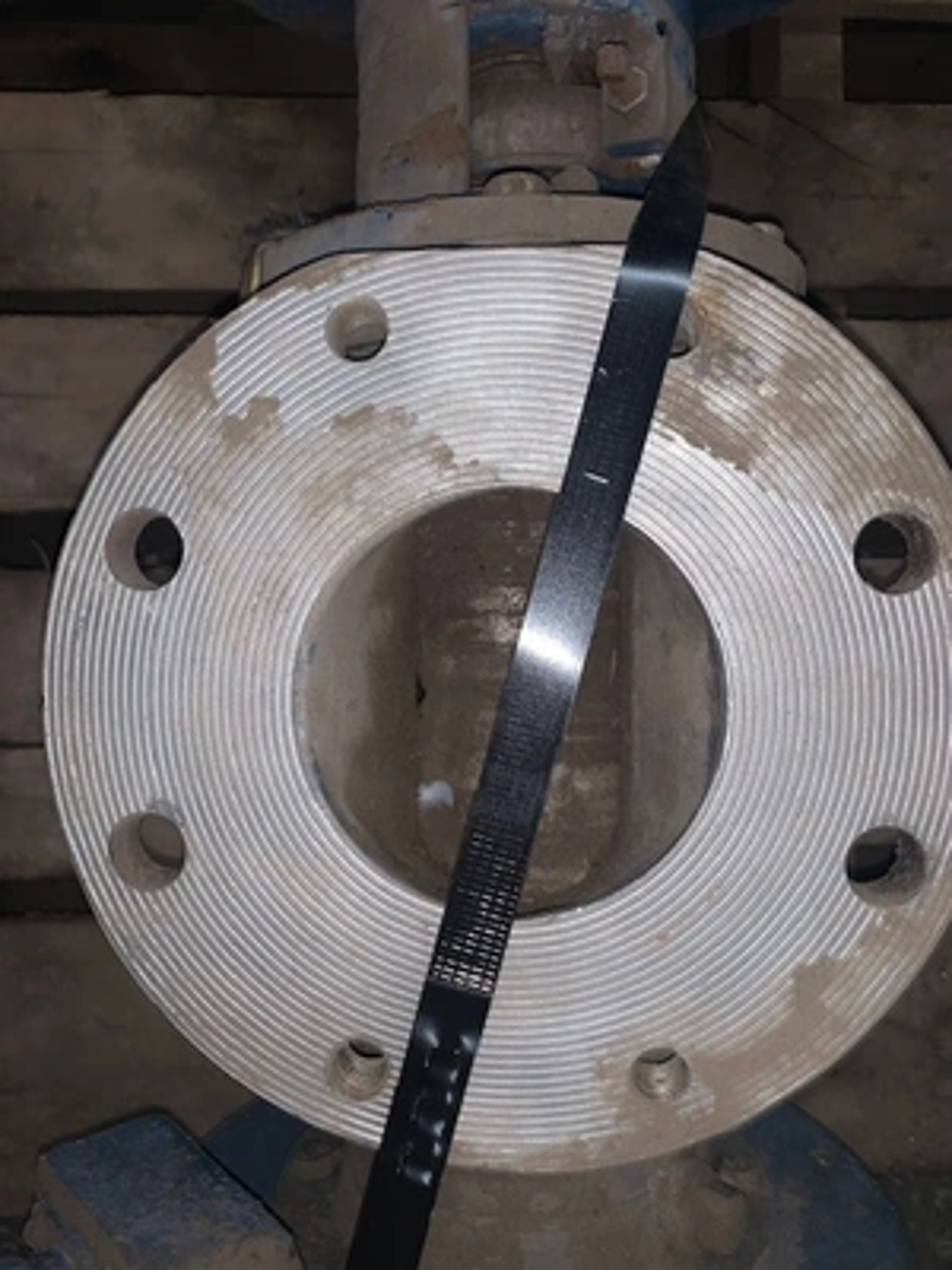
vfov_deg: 67.3
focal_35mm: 26
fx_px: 953
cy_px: 635
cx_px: 476
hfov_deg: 53.1
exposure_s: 1/7
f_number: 1.8
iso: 25
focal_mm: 4.25
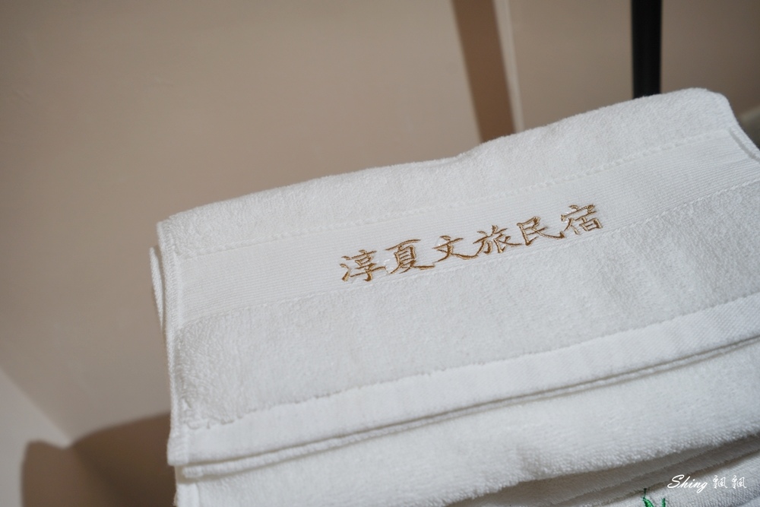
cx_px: 380
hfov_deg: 54.4
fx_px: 739
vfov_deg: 37.9
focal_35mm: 35
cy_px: 254
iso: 100
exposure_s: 1/40
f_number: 5
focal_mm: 35
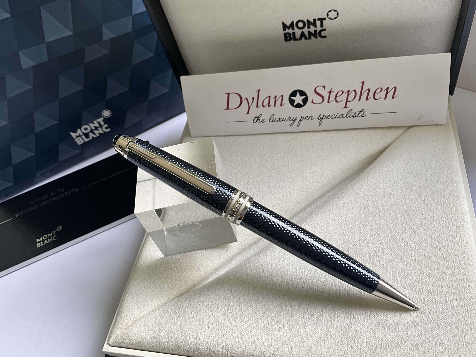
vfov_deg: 48.2
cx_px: 238
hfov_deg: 61.7
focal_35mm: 29
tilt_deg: -49.1
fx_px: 399
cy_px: 178
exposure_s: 1/122
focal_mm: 3
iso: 20
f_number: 1.8
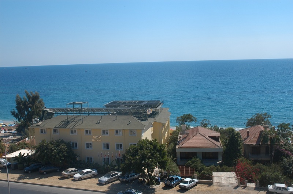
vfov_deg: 31.8
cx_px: 146
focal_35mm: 42
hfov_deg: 46.5
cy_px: 97
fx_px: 341
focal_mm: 28
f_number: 14
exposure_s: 1/180
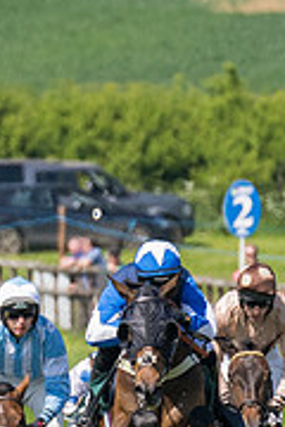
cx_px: 370
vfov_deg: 1.2
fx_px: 21112
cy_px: 235
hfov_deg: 0.8
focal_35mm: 1778
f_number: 4
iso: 400
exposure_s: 1/3200
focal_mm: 200
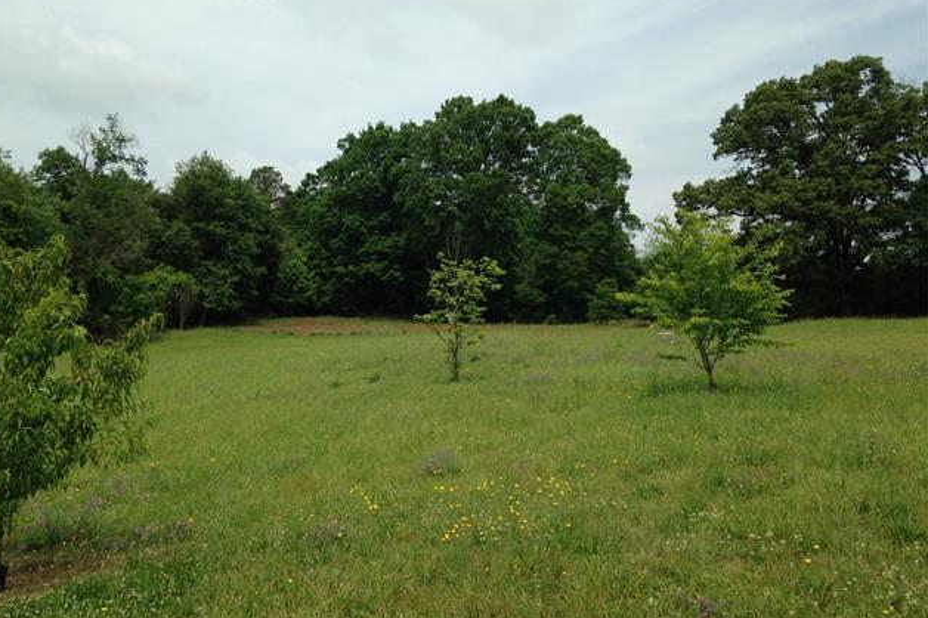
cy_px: 290
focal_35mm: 35
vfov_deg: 37.8
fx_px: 902
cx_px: 457
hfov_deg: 54.5
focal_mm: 4.12
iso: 50
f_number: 2.4
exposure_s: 1/1695
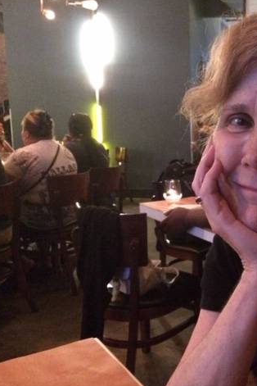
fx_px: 439
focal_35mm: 41
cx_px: 254
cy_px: 193
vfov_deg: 47.4
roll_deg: -0.6
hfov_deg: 30.5
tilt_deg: -9.8
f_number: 2.2
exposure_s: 1/15
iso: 1600
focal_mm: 4.15
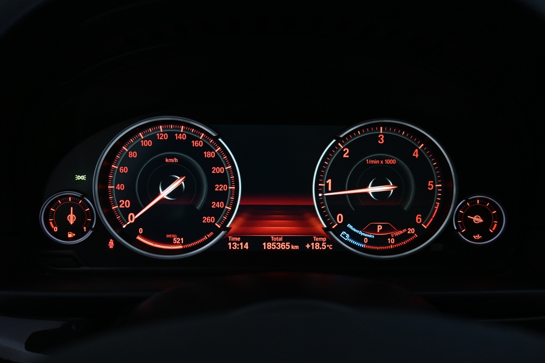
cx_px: 272
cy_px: 182
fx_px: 454
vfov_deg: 43.6
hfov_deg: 61.9
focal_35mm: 30
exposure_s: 1/30
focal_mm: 20
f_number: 3.8
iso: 1400
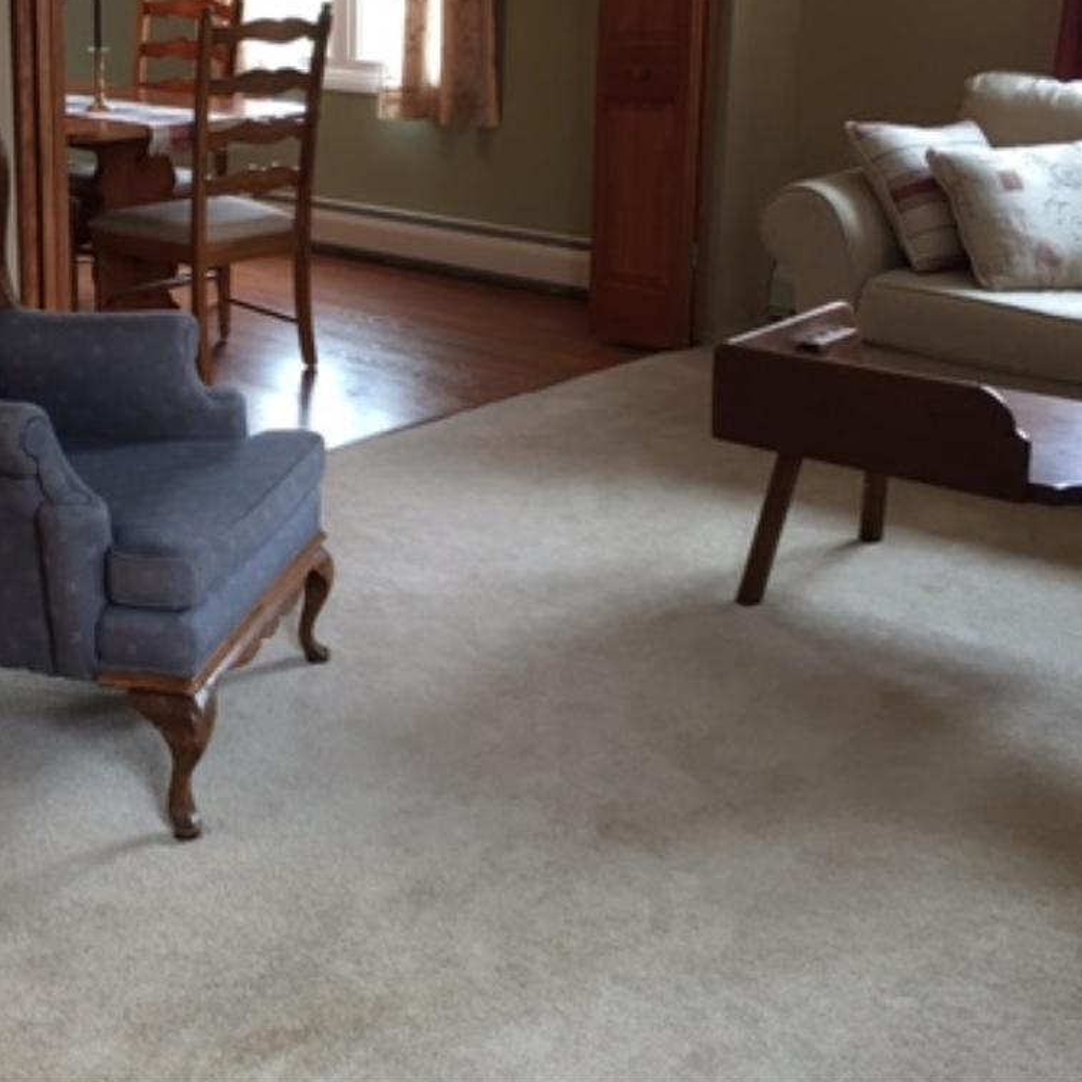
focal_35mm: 49
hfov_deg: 34.3
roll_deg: -1.0
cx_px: 343
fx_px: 1733
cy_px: 309
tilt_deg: -13.1
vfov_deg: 34.2
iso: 32
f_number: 2.2
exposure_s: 1/15
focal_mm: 4.15
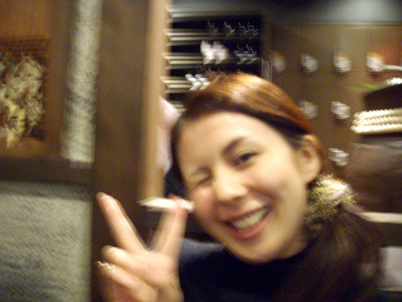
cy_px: 151
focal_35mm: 37
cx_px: 201
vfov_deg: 38.7
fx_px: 430
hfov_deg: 50.1
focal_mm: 6.2
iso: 400
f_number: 2.8
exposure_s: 1/4
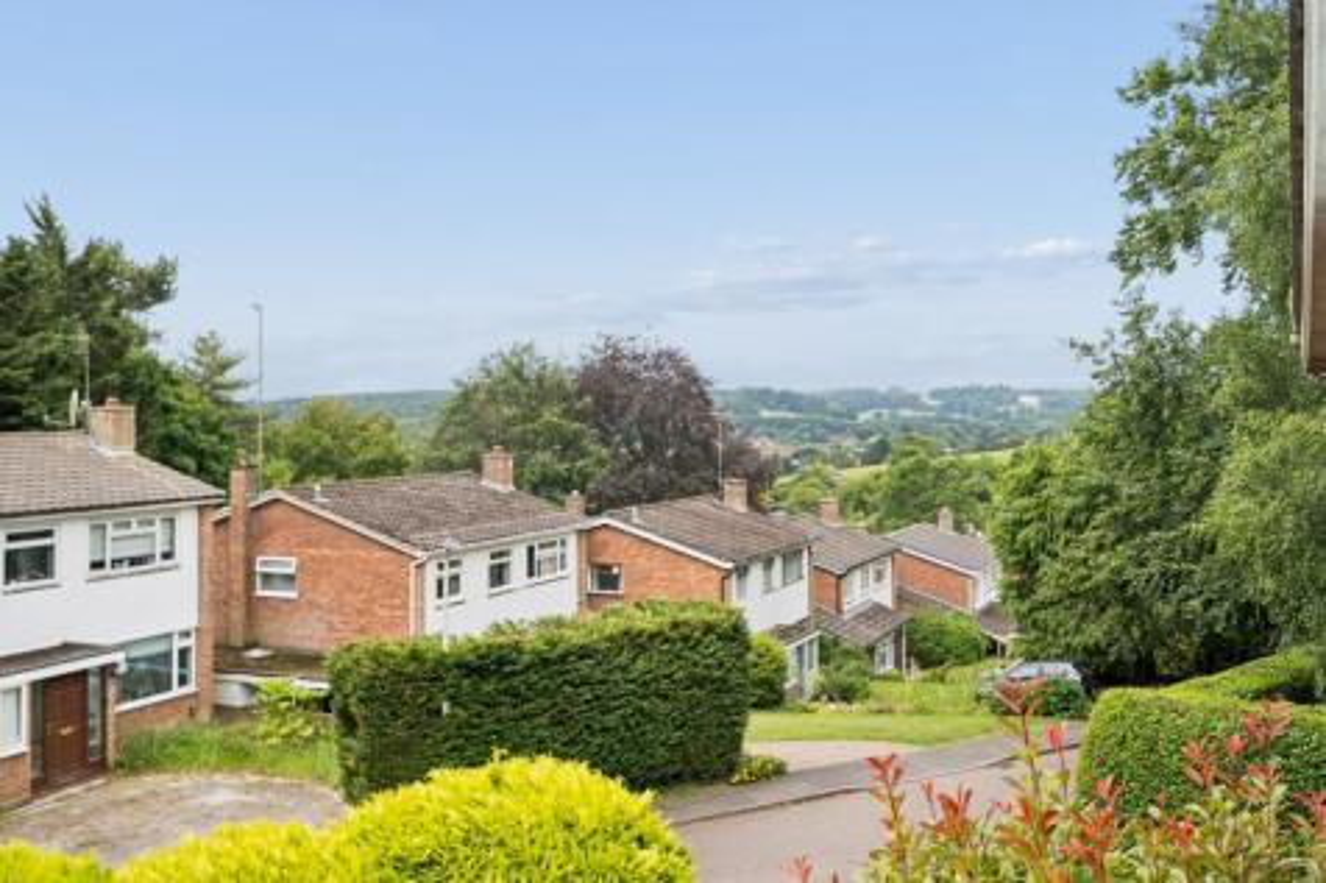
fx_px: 1289
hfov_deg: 54.5
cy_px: 442
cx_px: 663
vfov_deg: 37.8
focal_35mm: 35
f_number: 7.1
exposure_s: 1/320
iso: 320
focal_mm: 35
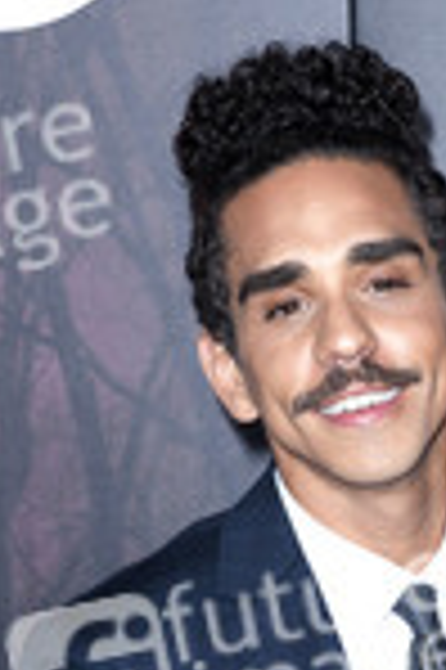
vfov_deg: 10.7
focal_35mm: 188
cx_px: 372
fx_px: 3502
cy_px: 886
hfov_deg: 7.3
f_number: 5.6
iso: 500
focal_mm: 70
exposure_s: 1/320
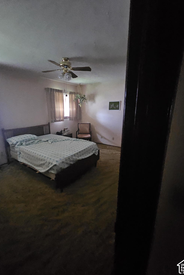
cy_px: 135
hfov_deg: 81.2
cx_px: 87
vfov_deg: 104.2
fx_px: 107
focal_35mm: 14
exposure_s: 1/24
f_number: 2.2
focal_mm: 2.2
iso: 2000
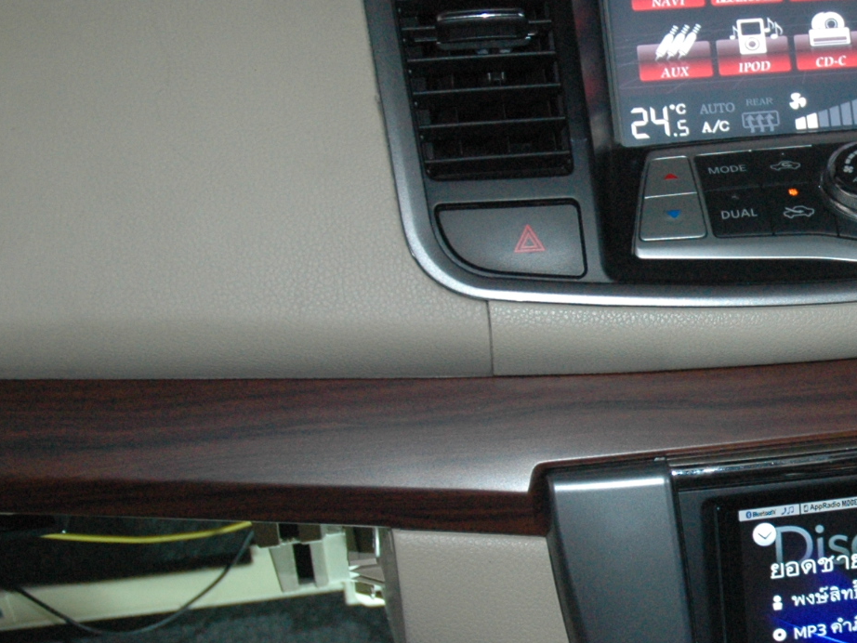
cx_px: 905
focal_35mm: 84
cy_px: 349
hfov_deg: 22.2
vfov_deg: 17.6
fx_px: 2080
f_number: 4
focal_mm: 24
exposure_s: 1/60
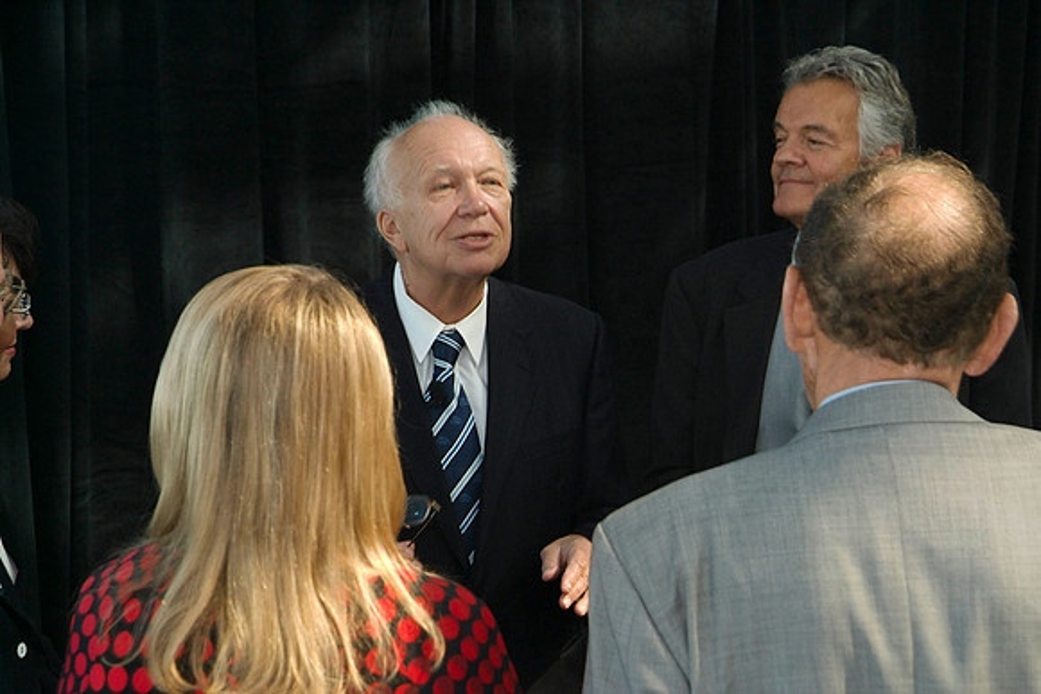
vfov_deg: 14.7
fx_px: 2690
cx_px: 520
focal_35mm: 93
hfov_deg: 21.9
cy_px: 347
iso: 800
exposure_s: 1/60
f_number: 9.5
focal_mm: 62
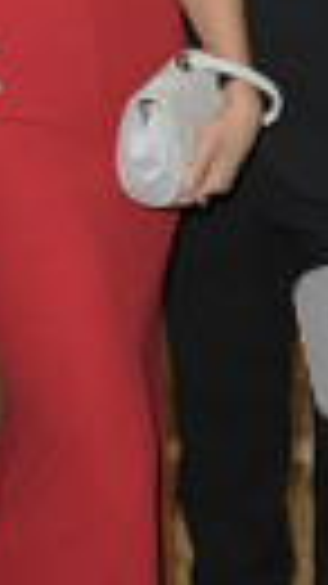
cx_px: 117
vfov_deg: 17.4
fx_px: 1889
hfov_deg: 9.9
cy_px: 90
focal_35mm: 122
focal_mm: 38
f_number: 5.6
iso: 2500
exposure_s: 1/100
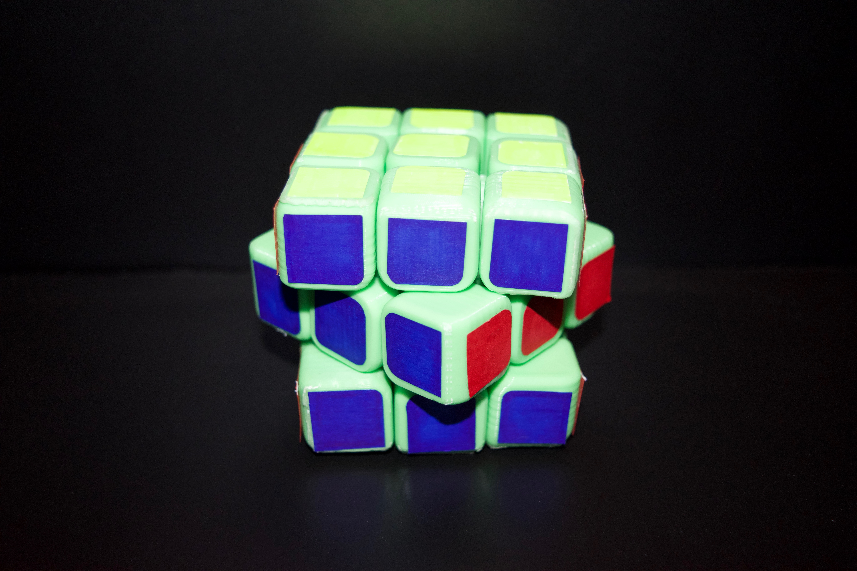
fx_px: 1000
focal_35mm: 42
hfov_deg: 46.4
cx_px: 428
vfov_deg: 31.9
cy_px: 286
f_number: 4.2
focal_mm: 28
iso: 800
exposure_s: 1/80
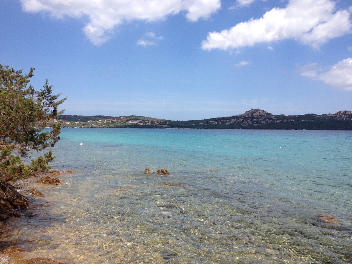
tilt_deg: -3.7
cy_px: 132
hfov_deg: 52.6
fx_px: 356
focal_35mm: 35
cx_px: 176
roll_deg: +0.0
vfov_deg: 40.7
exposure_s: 1/1842
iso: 50
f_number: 2.4
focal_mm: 4.28
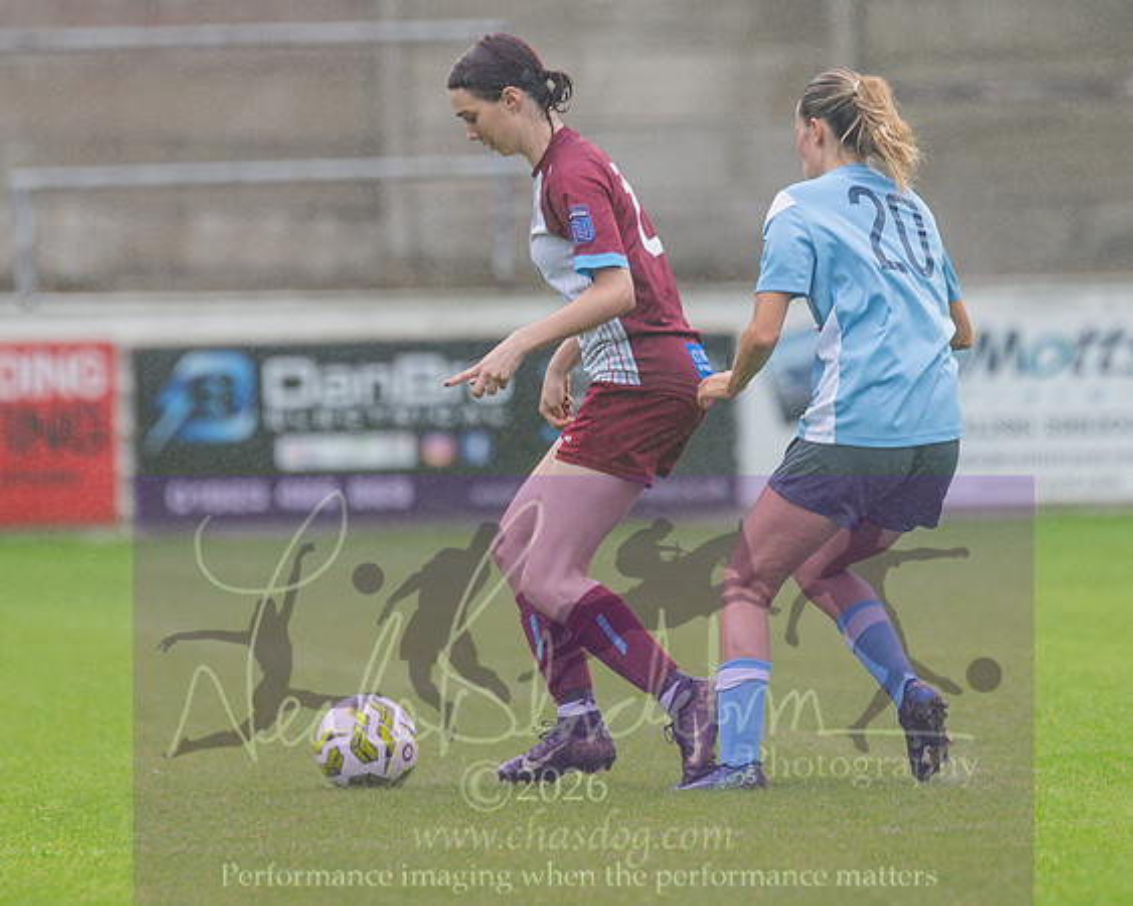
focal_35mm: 866
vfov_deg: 1.8
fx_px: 29019
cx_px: 593
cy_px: 454
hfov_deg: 2.2
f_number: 2.8
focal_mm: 300
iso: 320
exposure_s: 1/1600
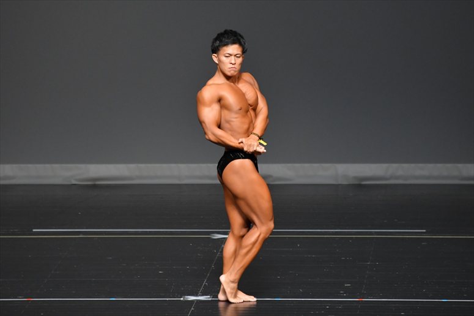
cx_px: 237
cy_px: 158
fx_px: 4935
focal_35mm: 375
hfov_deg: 5.5
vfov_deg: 3.7
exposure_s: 1/400
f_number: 5.6
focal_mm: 250
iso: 2500
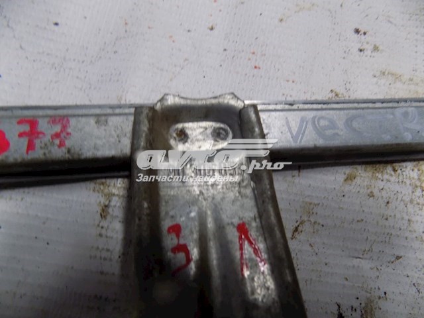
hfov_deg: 73.9
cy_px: 159
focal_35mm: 23
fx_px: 282
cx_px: 212
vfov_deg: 58.9
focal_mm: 4
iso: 220
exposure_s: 1/30
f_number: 3.1
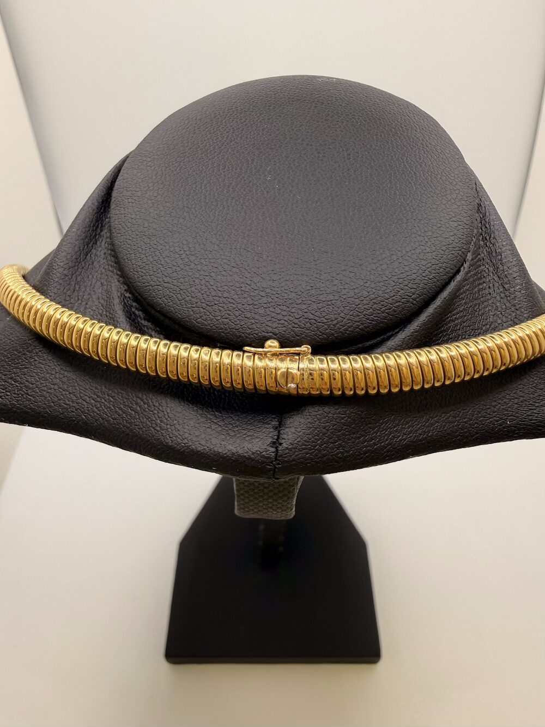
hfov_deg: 56.8
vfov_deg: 71.6
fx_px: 504
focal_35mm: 24
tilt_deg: -45.3
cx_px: 272
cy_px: 364
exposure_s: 1/118
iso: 40
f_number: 2.2
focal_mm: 2.22
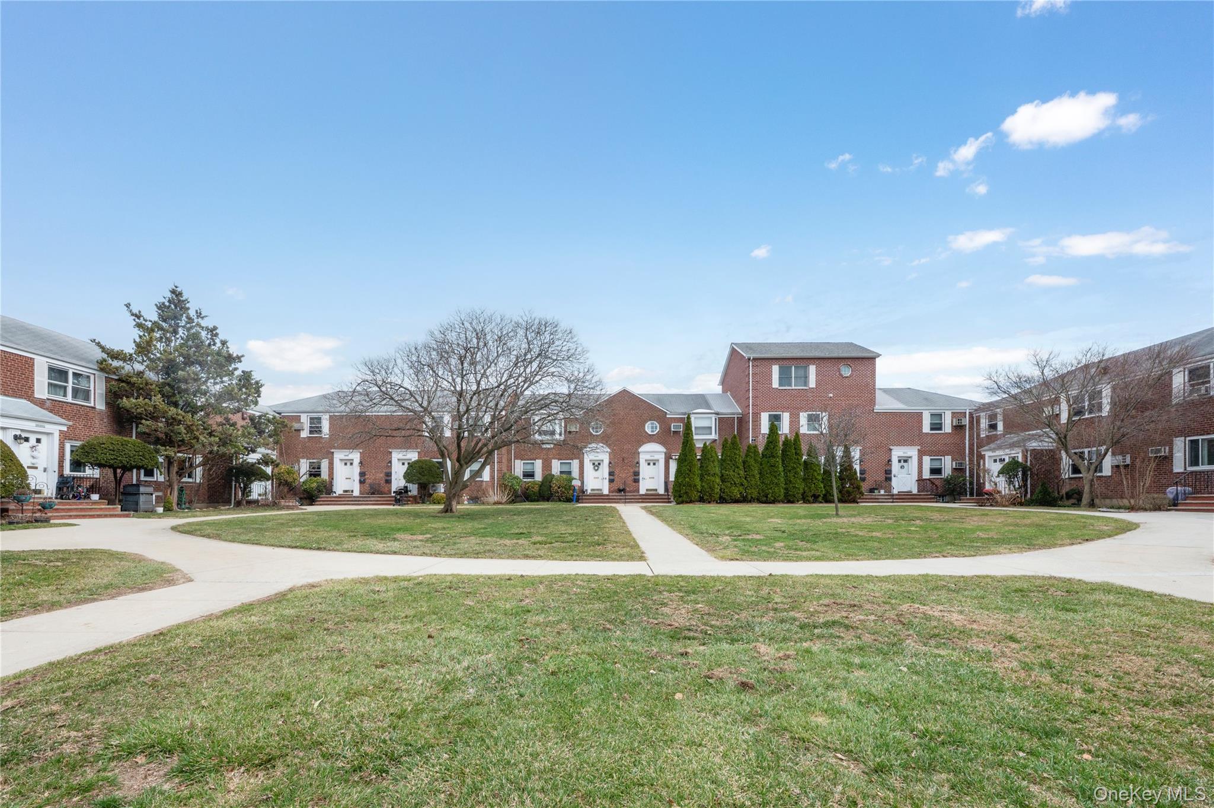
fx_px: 472
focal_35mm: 14
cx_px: 607
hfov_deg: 104.3
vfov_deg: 81.1
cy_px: 404
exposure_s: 1/500
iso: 250
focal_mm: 14
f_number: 14
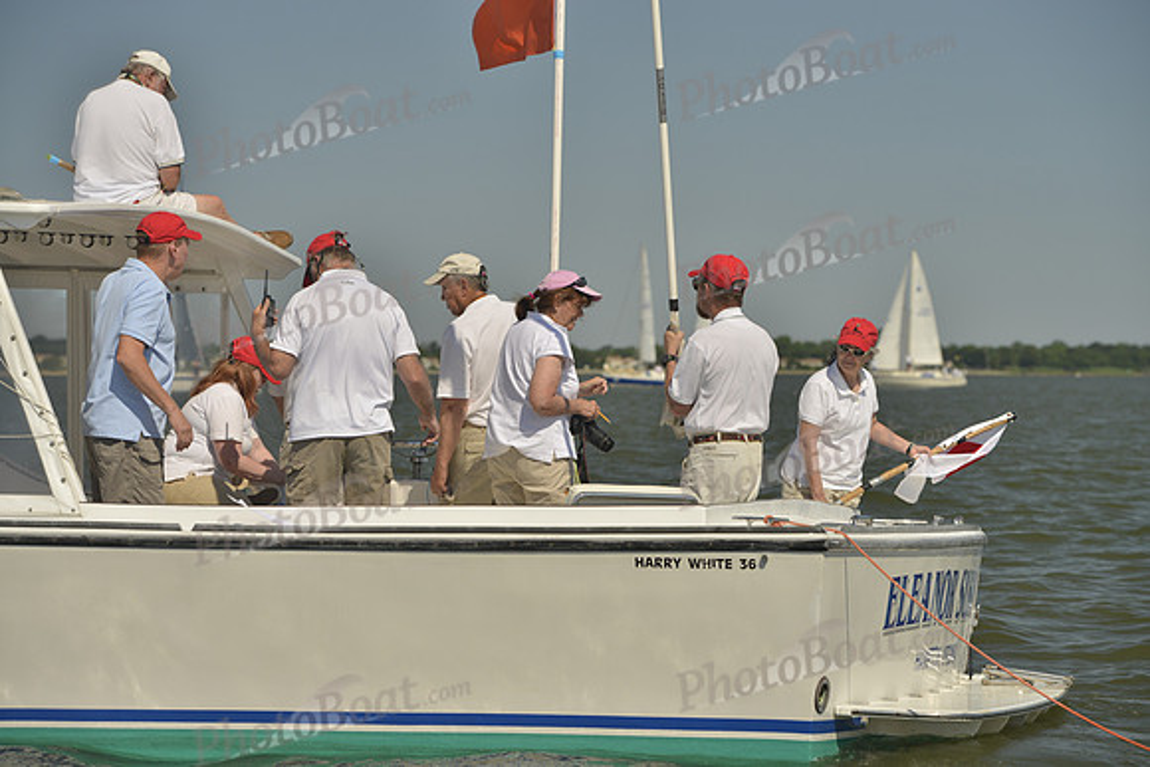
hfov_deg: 18.3
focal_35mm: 112
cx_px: 575
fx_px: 3578
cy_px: 384
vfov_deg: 12.2
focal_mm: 112
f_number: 5.6
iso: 200
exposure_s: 1/1250
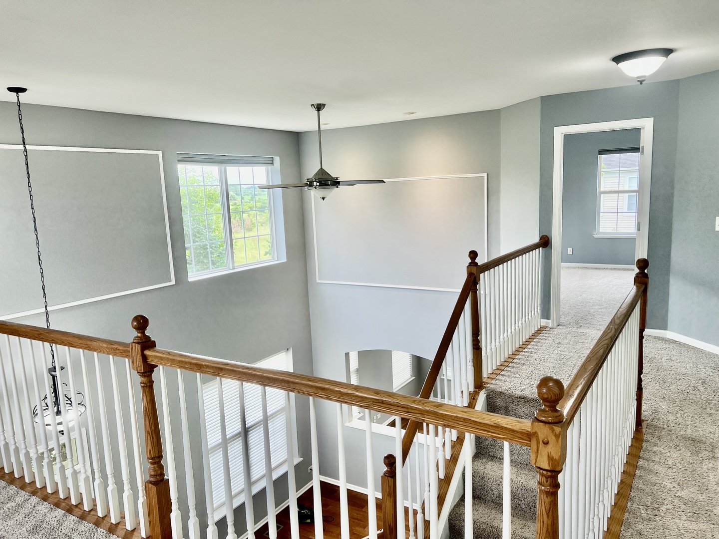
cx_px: 360
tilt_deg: -8.8
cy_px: 270
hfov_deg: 67.3
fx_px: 540
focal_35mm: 26
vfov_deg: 53.1
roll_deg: +2.6
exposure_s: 1/120
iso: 50
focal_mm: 5.7
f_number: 1.5
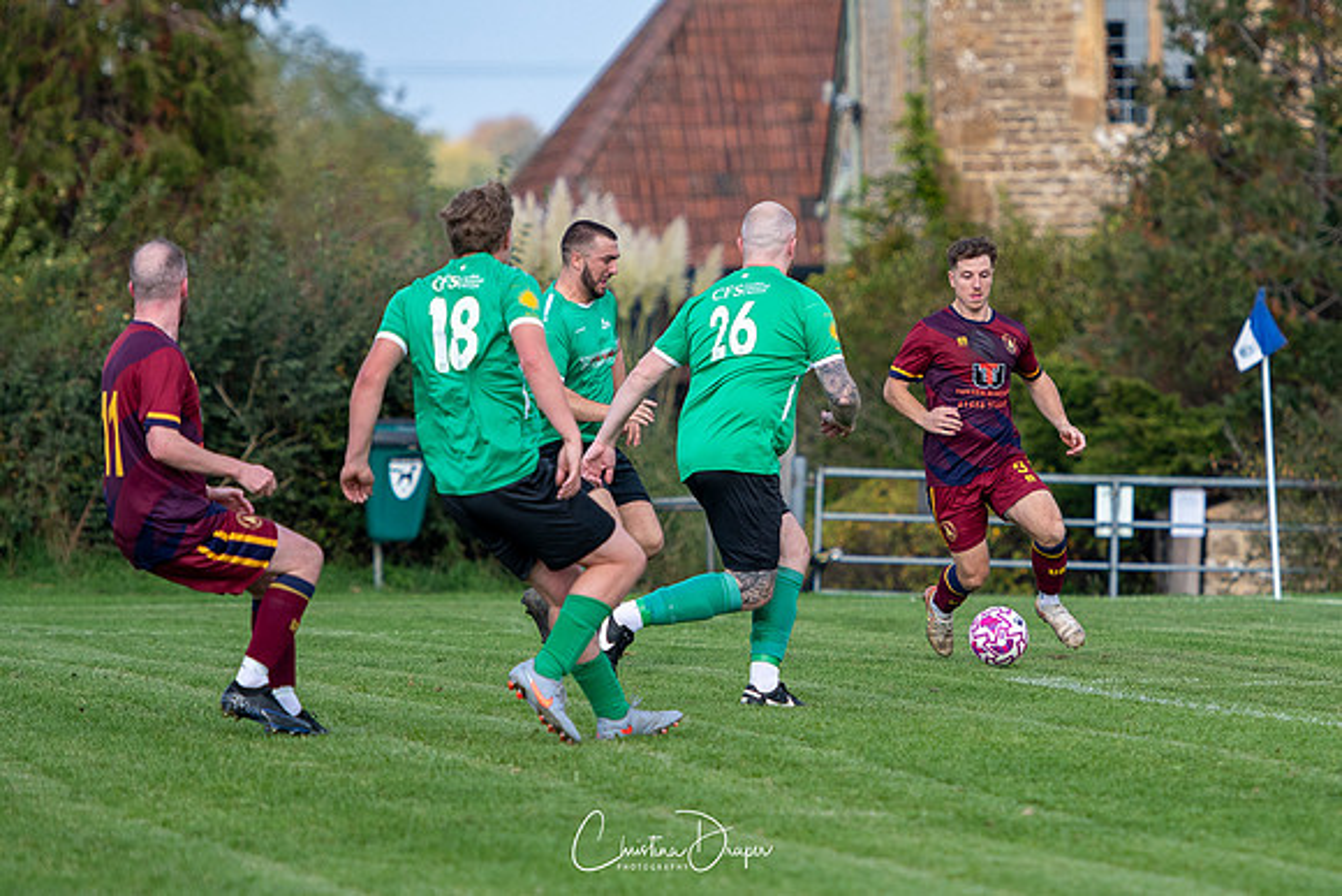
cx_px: 870
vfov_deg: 4.3
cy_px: 362
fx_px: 11810
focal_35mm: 317
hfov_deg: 6.5
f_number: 2.8
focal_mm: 160
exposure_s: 1/2500
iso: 320
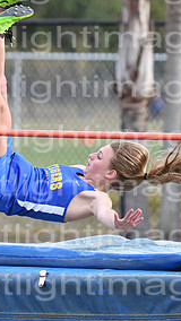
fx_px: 4782
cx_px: 78
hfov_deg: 2.2
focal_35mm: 561
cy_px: 163
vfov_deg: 3.8
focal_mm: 175
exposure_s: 1/1250
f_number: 4
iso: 400
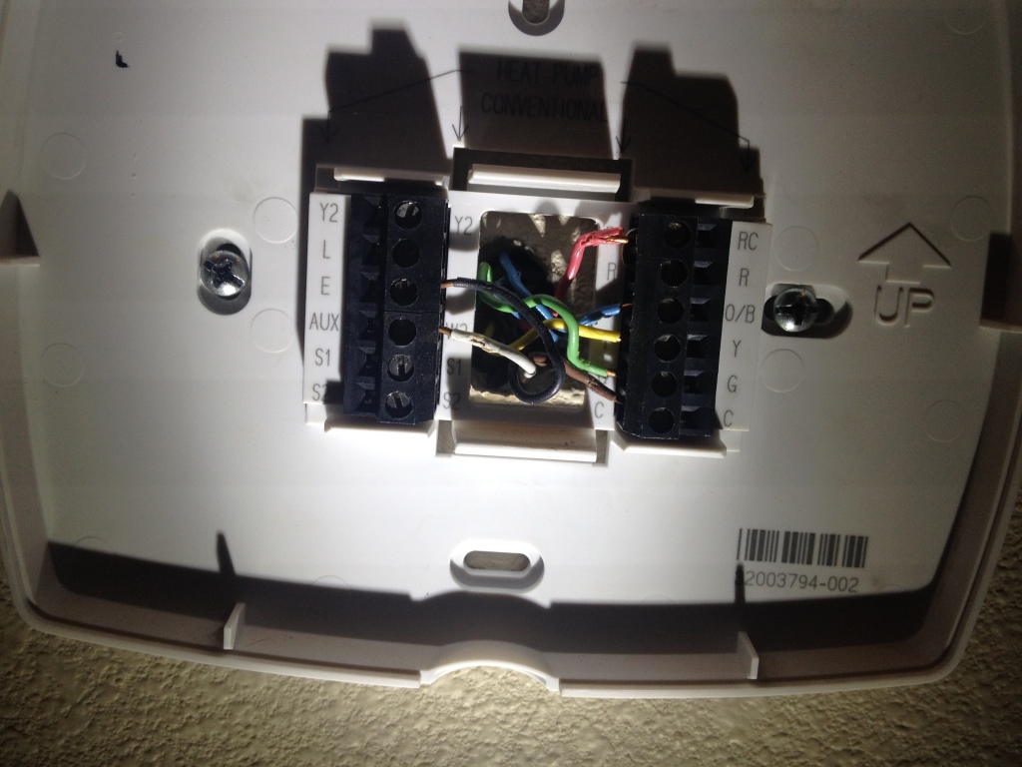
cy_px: 384
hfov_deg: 52.6
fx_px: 1033
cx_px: 511
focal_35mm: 35
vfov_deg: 40.7
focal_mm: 4.28
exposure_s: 1/162
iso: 50
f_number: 2.4
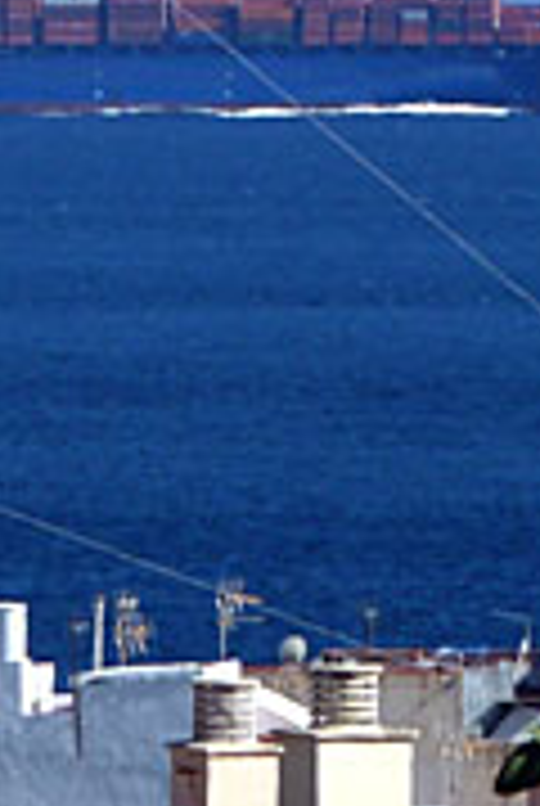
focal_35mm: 1043
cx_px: -94
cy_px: -54
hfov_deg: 1.3
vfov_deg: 2.0
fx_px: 23375
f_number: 5.6
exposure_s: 1/400
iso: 80
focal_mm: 49.2
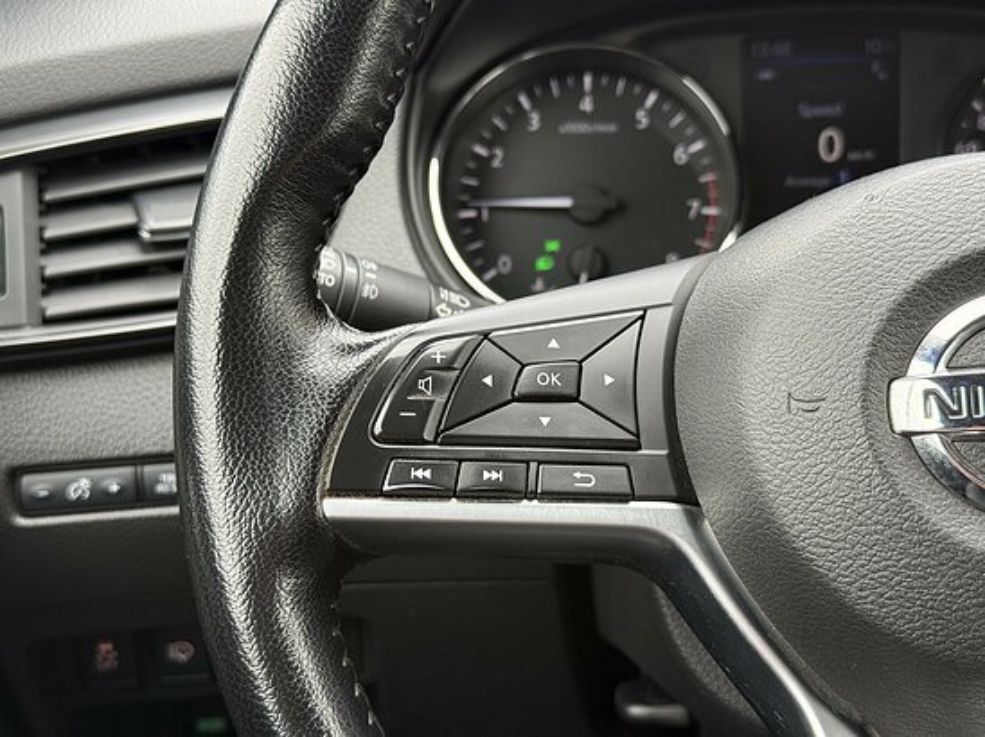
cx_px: 492
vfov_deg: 30.2
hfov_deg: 39.7
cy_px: 368
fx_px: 1365
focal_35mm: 48
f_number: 1.78
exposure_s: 1/110
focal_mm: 6.76
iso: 100
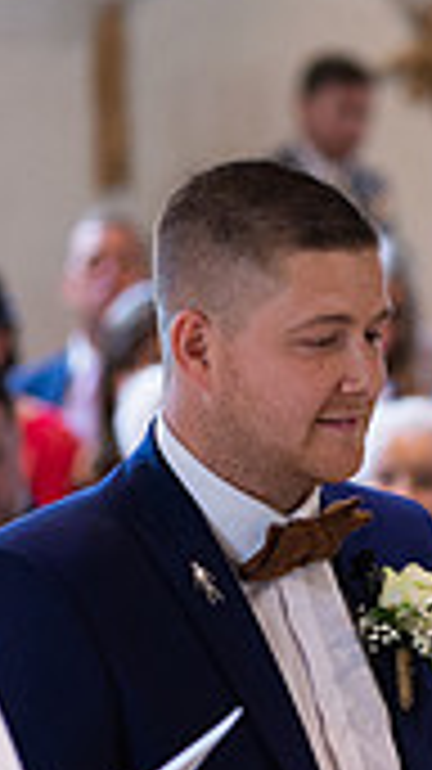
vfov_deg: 7.1
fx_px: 6159
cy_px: 802
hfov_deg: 4.0
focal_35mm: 302
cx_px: 396
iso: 1600
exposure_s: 1/160
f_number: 2.5
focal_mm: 85
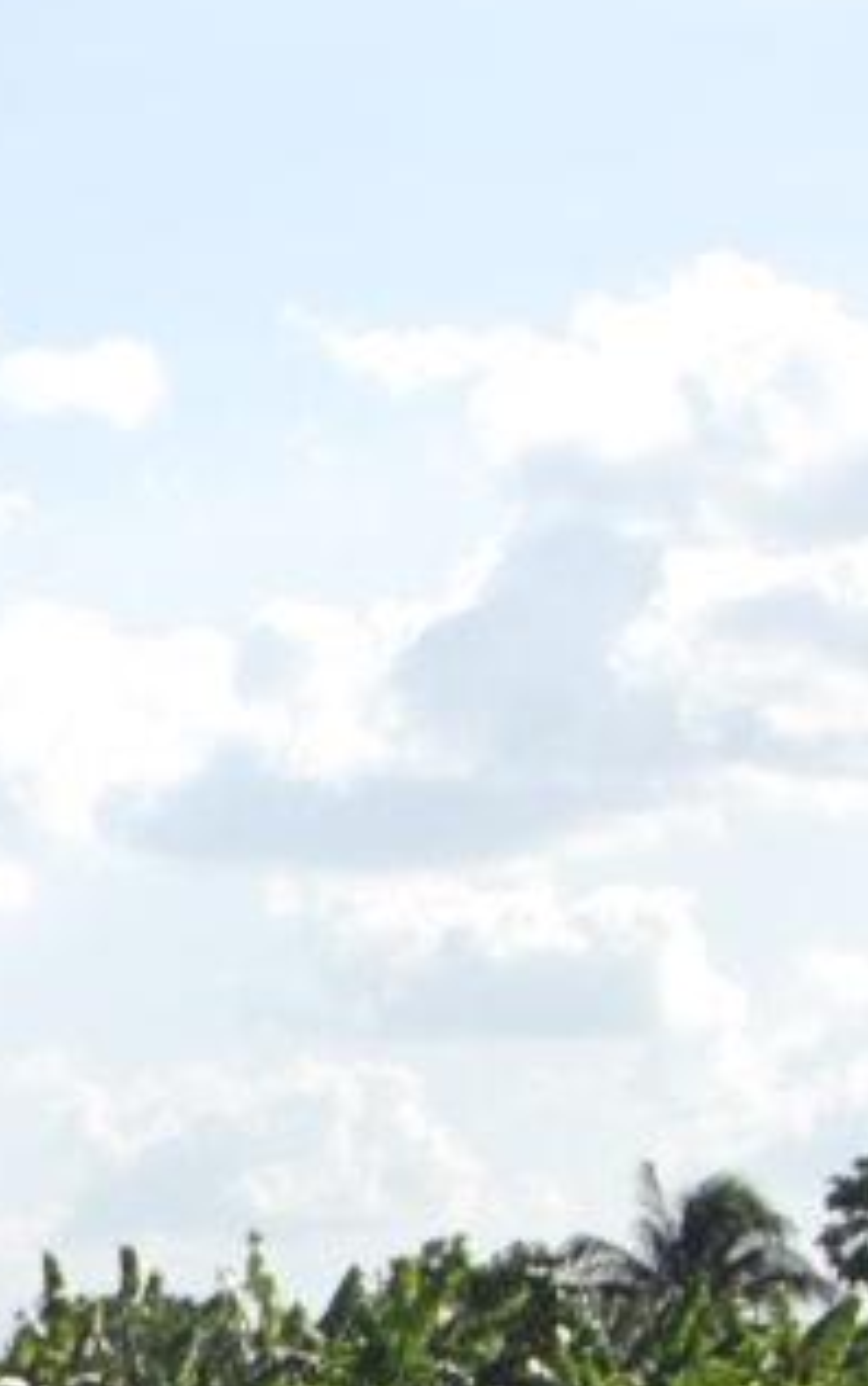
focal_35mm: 276
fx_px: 10427
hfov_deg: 4.6
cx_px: -1644
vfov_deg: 7.5
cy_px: 1921
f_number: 9
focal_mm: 38
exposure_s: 1/320
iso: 200
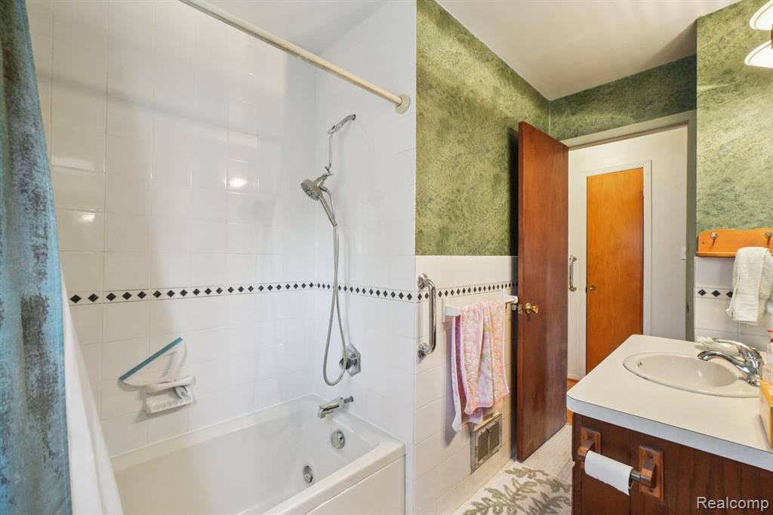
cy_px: 258
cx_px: 386
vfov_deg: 77.3
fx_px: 322
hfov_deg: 100.4
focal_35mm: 15
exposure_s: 1/30
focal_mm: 10
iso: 1600
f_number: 8
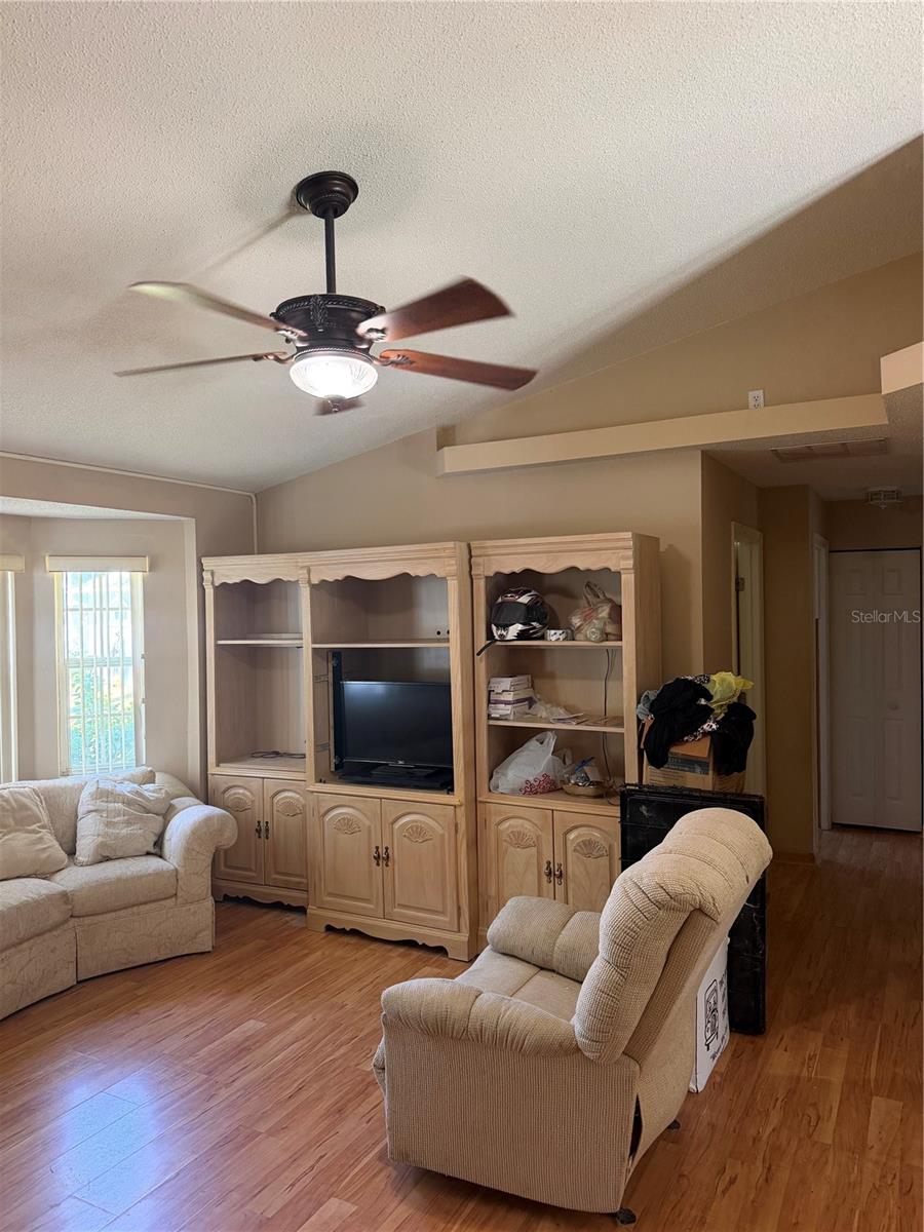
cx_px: 462
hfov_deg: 56.8
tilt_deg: -0.8
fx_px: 854
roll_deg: +0.7
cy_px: 616
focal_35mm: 24
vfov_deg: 71.6
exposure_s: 1/60
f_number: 1.78
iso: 320
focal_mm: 6.76
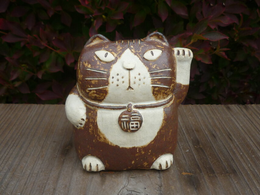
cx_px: 130
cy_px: 98
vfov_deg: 37.7
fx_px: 285
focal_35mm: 38
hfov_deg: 49.0
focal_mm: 4.7
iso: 100
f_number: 2.9
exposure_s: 1/500
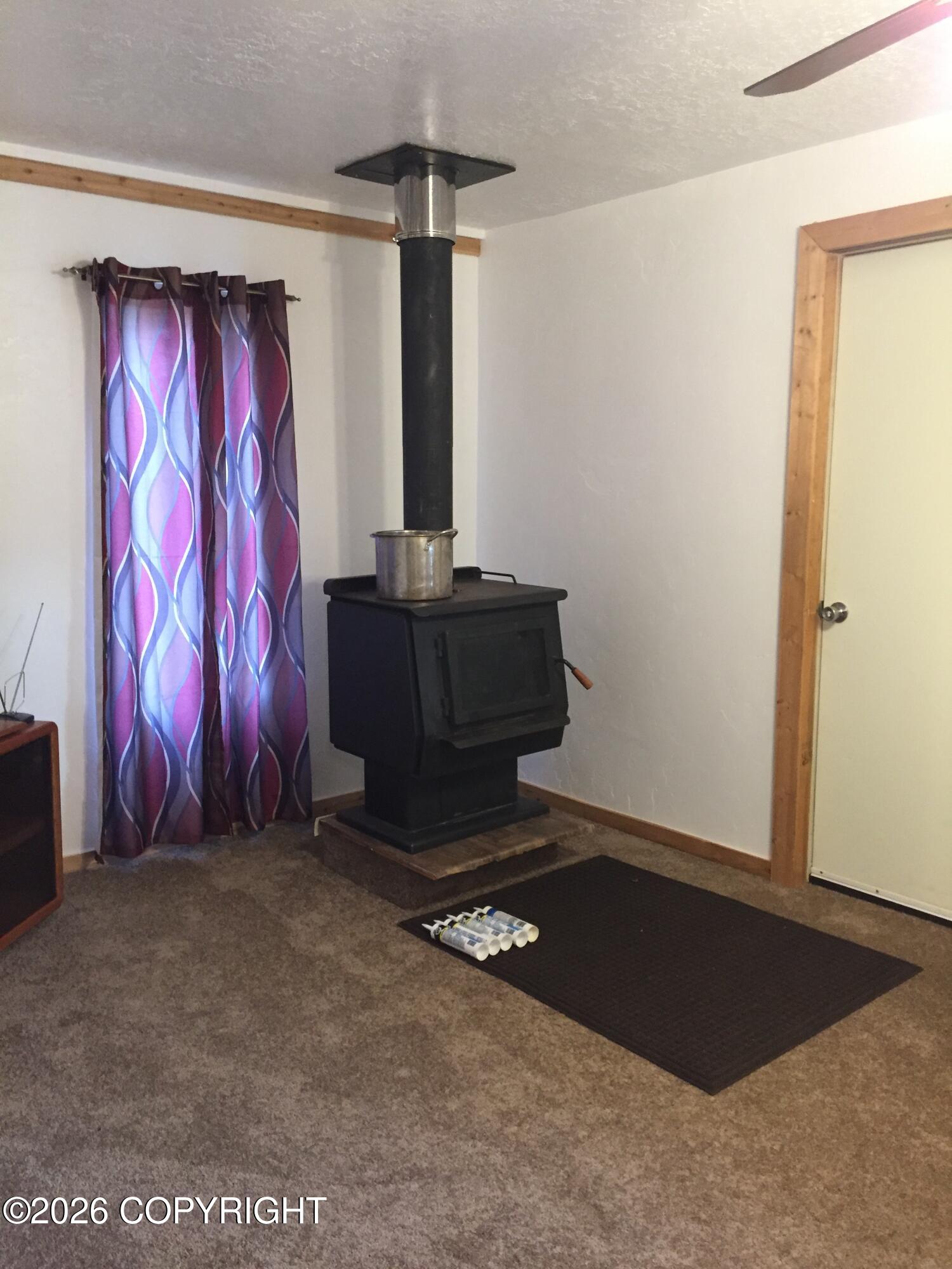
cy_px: 634
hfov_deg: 48.2
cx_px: 476
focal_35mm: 29
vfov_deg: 61.7
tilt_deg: -7.4
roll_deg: -0.1
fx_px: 1063
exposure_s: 1/24
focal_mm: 4.15
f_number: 2.2
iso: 250
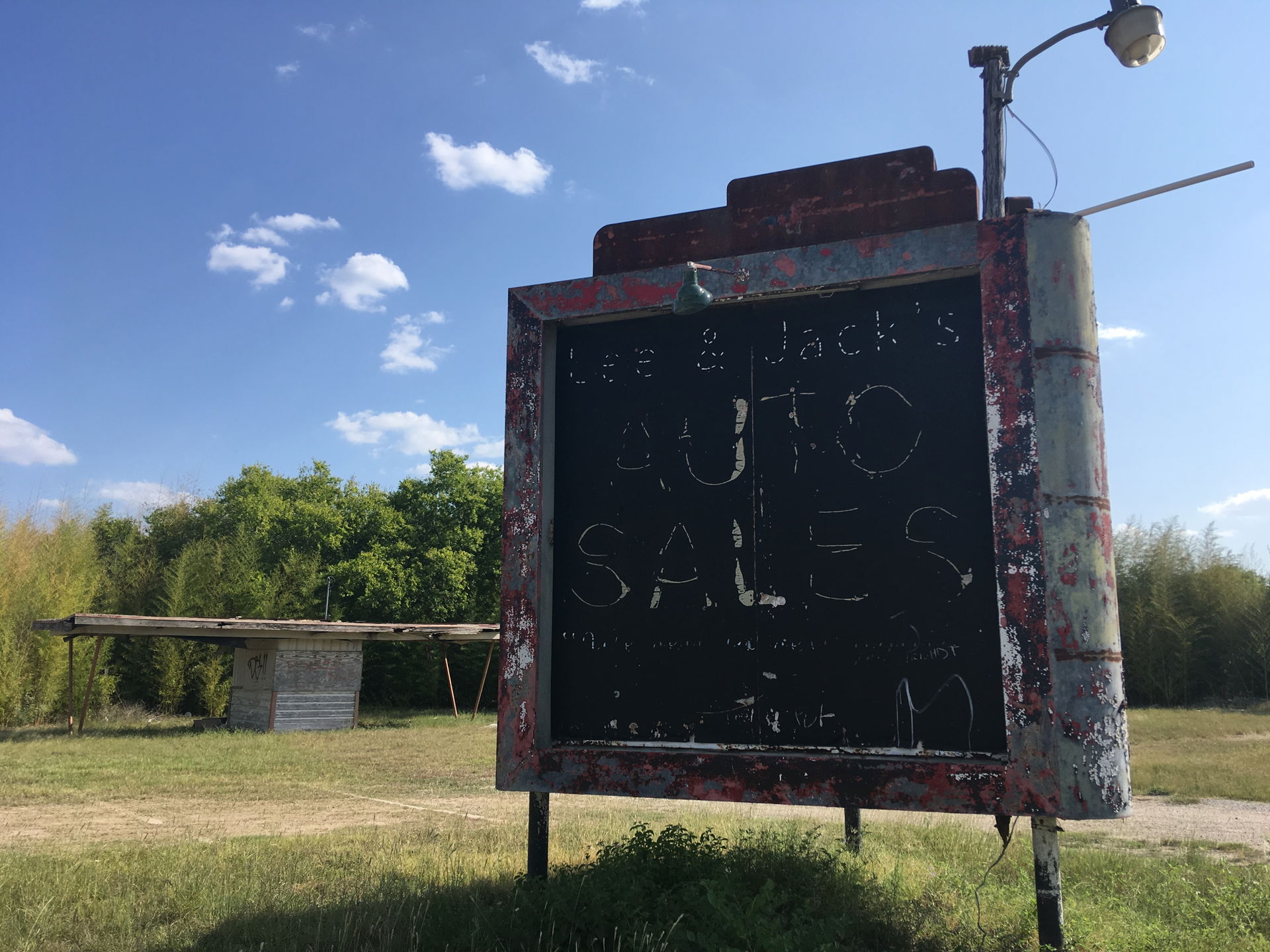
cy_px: 476
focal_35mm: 29
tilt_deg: +8.6
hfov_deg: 61.7
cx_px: 635
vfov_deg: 48.2
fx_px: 1064
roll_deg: +0.7
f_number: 2.2
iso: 25
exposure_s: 1/1326
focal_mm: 4.15
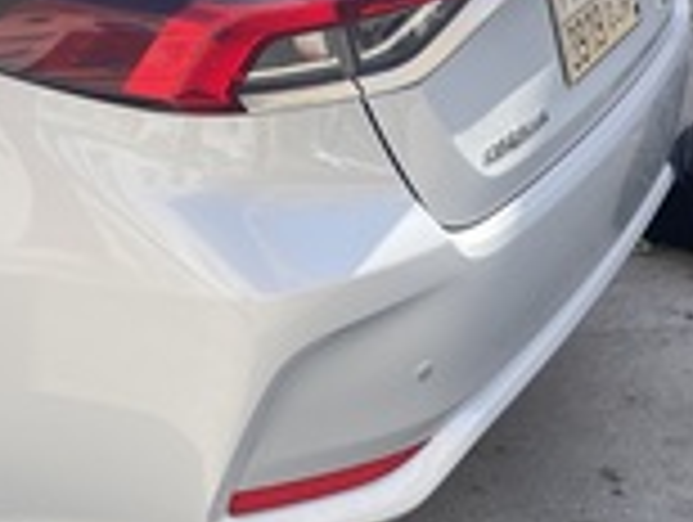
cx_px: 367
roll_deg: -3.3
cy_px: 371
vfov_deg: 19.1
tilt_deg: -28.9
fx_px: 1544
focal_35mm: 77
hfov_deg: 25.3
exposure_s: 1/812
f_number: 1.6
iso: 32
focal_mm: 4.2
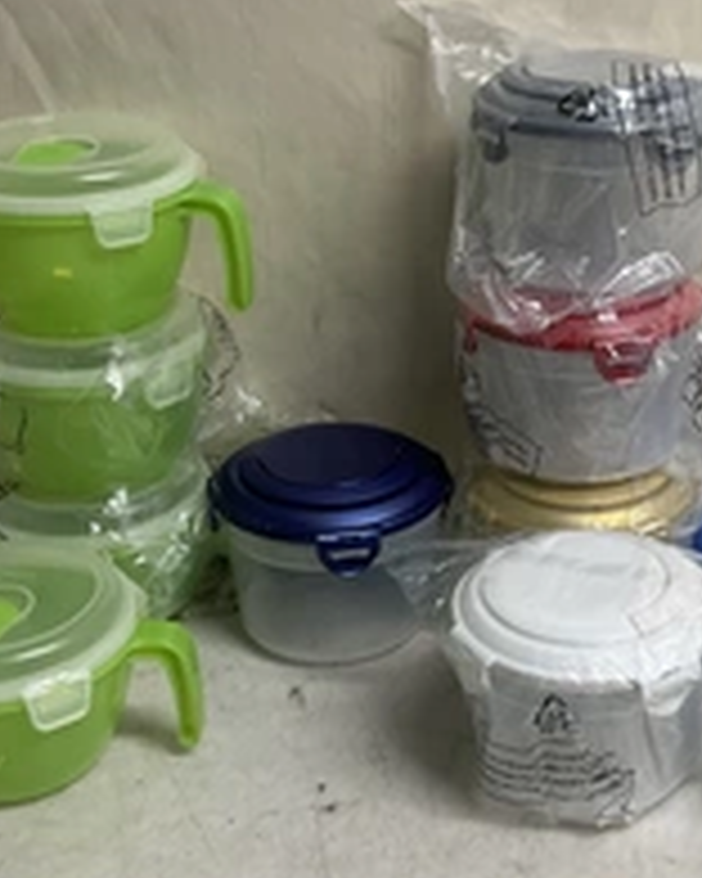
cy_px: 396
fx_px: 1506
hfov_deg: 25.8
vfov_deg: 32.5
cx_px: 558
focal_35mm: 58
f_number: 1.8
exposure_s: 1/120
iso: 64
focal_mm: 3
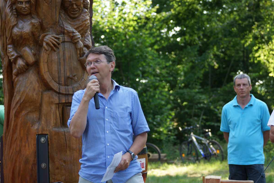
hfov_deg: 16.9
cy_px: 92
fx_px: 921
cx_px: 137
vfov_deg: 11.3
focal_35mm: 121
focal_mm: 80
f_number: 4
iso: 200
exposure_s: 1/125
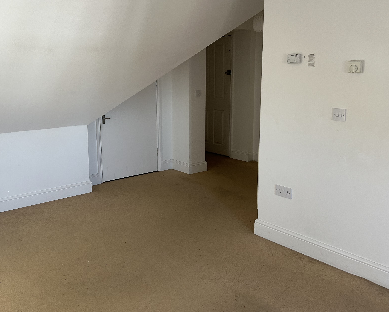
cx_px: 147
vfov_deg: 44.5
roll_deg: +1.6
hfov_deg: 53.7
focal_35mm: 33
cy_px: 140
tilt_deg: -10.2
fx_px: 380
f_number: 1.5
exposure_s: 1/114
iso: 125
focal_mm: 5.7
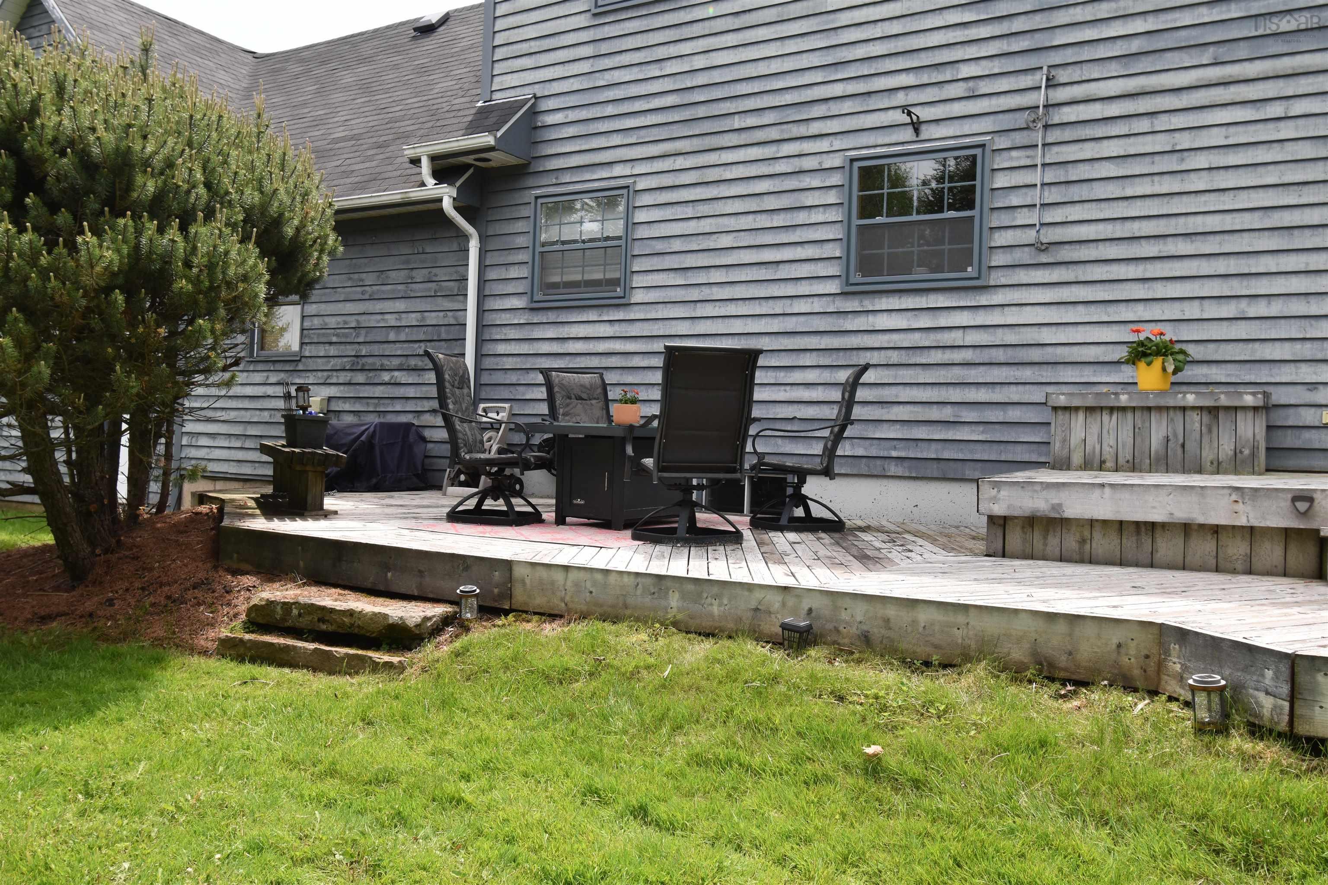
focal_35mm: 30
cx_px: 664
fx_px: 1107
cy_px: 442
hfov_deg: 61.9
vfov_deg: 43.6
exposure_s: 1/250
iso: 200
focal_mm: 20
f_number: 8
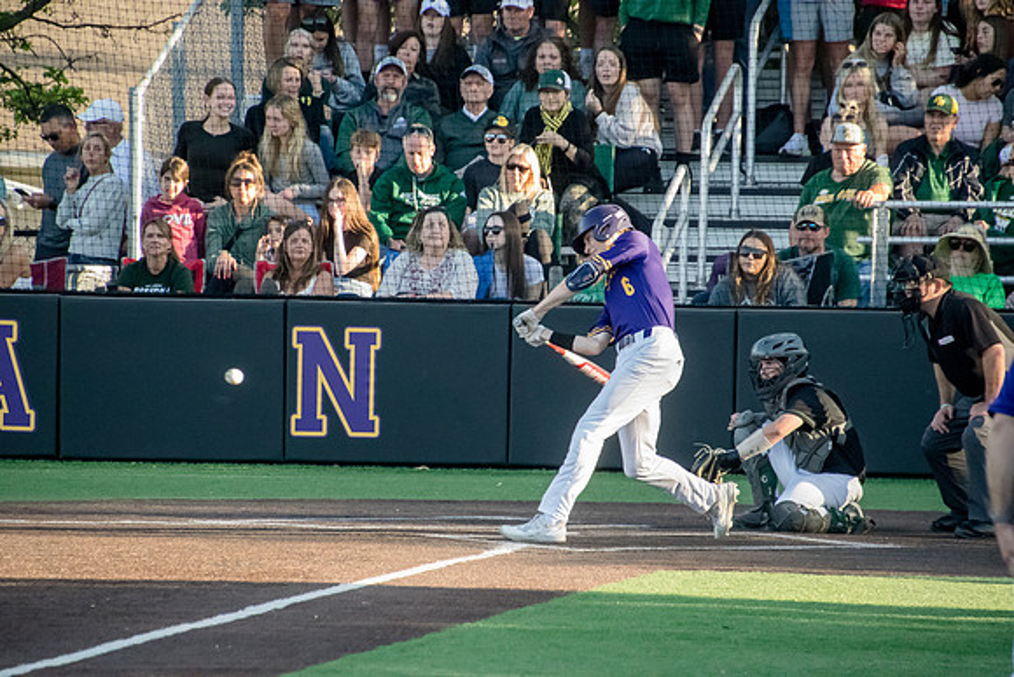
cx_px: 507
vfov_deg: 3.4
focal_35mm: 405
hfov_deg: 5.1
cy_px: 338
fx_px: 11410
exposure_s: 1/1600
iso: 5000
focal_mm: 270
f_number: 6.3
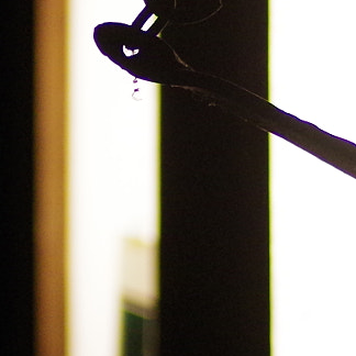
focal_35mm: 803
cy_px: 219
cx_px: -70
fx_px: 9343
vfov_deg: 2.2
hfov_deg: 2.2
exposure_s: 1/160
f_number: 2.8
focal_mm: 100
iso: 1600
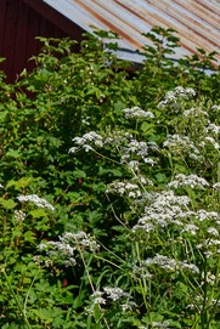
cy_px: 146
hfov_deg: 12.8
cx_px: 380
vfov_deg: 20.8
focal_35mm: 98
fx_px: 897
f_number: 4
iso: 100
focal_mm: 13.3
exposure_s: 1/2000
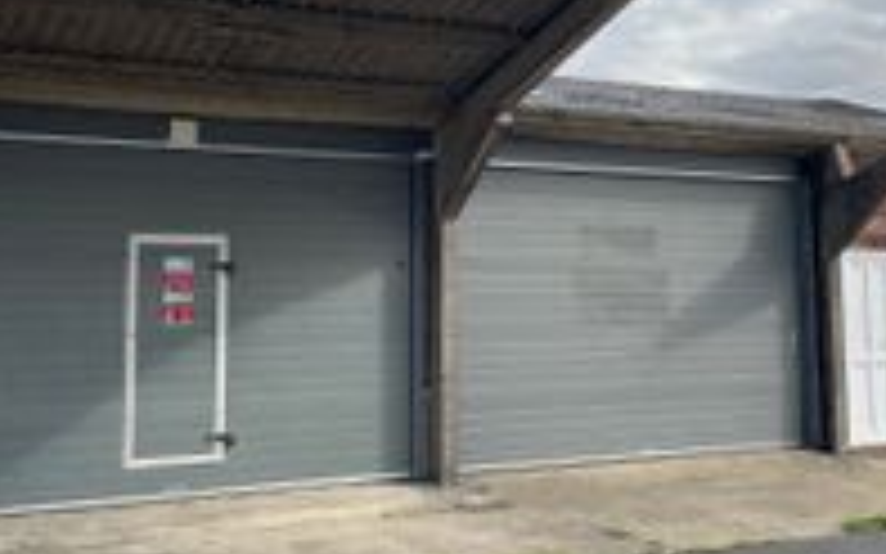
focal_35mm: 56
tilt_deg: +6.6
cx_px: 517
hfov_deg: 36.2
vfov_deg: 23.0
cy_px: 180
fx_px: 1352
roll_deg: +0.6
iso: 32
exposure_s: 1/3610
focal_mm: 4.2
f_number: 1.6
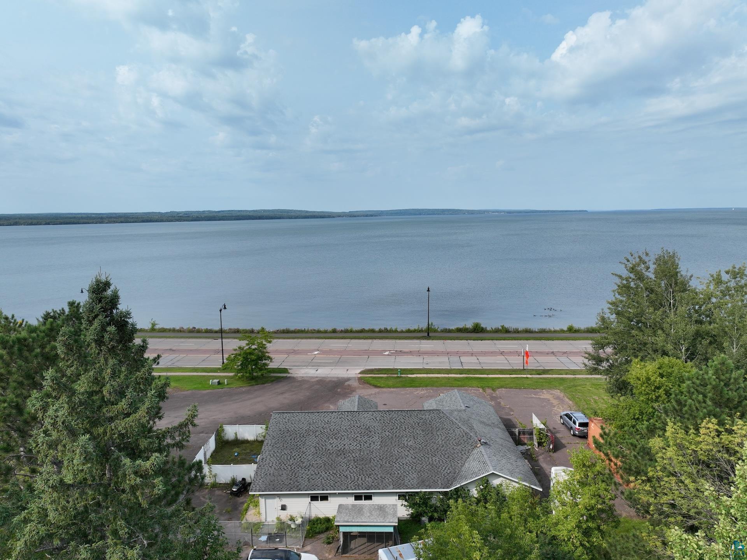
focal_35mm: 24
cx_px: 374
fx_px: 518
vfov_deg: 56.8
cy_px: 280
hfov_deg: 71.6
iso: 200
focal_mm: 12.29
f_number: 2.8
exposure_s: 1/1600
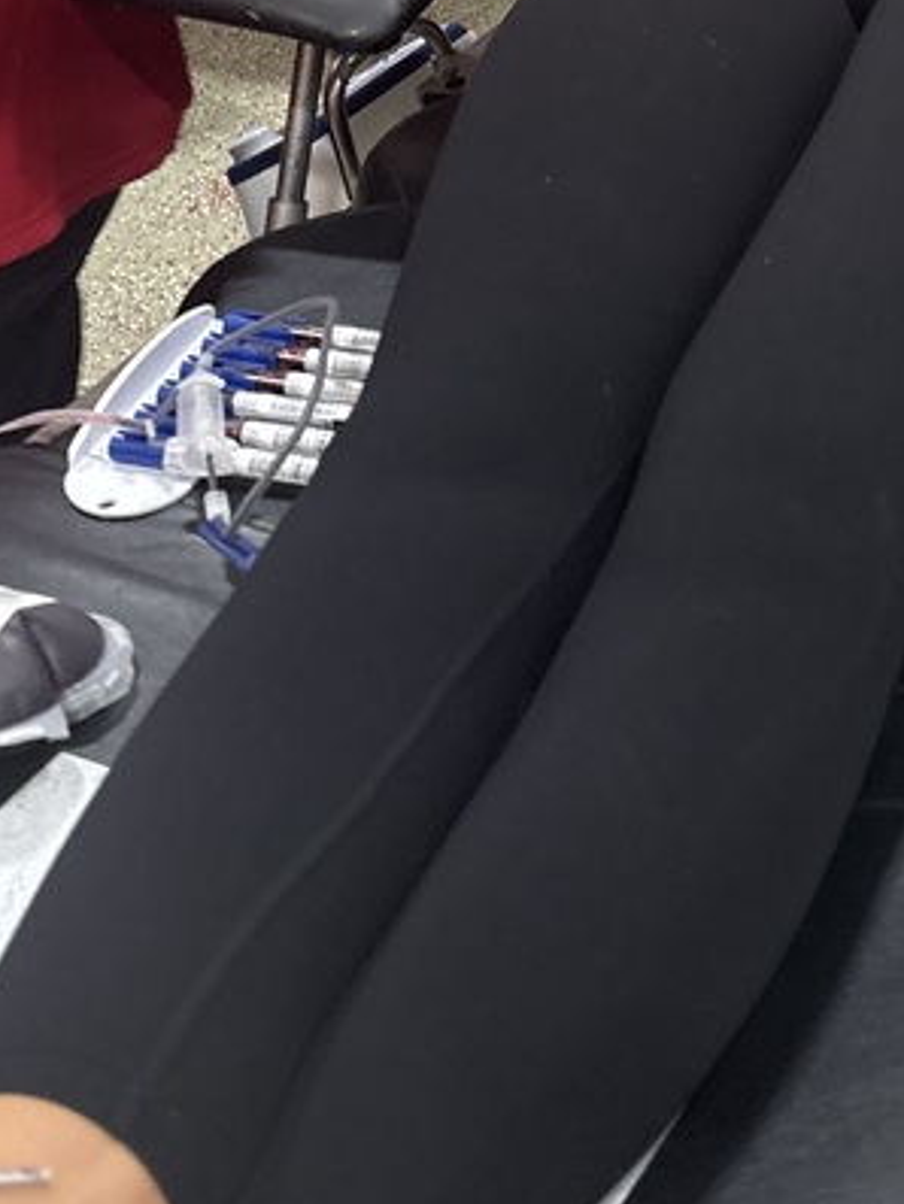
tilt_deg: -25.6
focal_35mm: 67
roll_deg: +3.5
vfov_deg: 27.7
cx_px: 1104
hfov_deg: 20.4
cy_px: 73
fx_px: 2332
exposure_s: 1/60
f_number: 1.6
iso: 160
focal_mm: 5.96
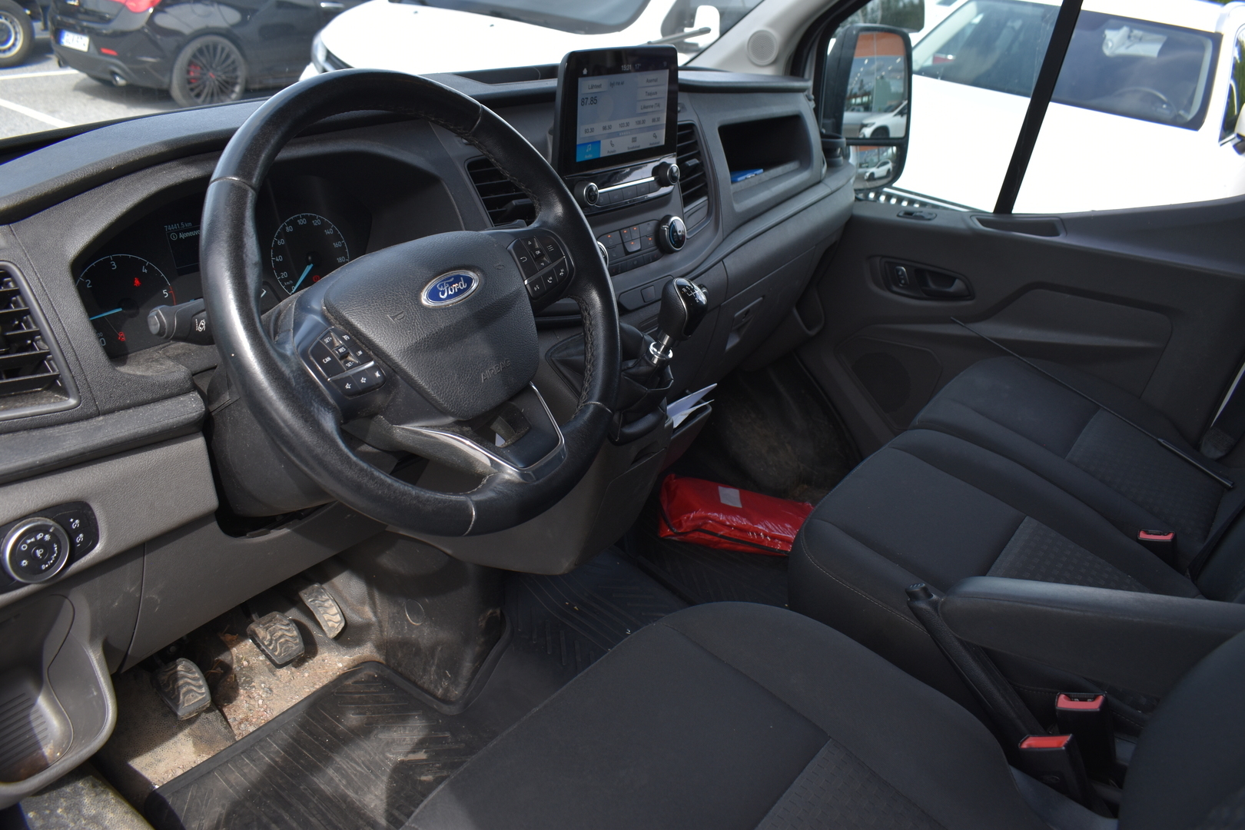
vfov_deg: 47.9
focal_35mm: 27
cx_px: 622
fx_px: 934
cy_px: 415
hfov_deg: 67.4
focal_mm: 18
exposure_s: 1/250
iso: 200
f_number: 6.7
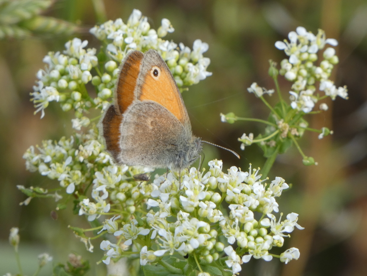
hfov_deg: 3.6
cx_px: 184
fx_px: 5821
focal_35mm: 549
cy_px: 138
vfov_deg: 2.7
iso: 100
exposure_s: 1/100
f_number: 5.6
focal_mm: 98.3
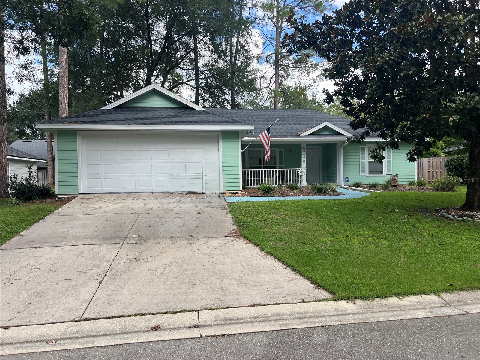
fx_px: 361
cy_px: 180
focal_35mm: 26
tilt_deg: -0.6
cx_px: 240
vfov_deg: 53.1
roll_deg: +0.8
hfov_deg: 67.3
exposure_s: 1/723
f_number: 1.5
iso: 50
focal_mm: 5.7
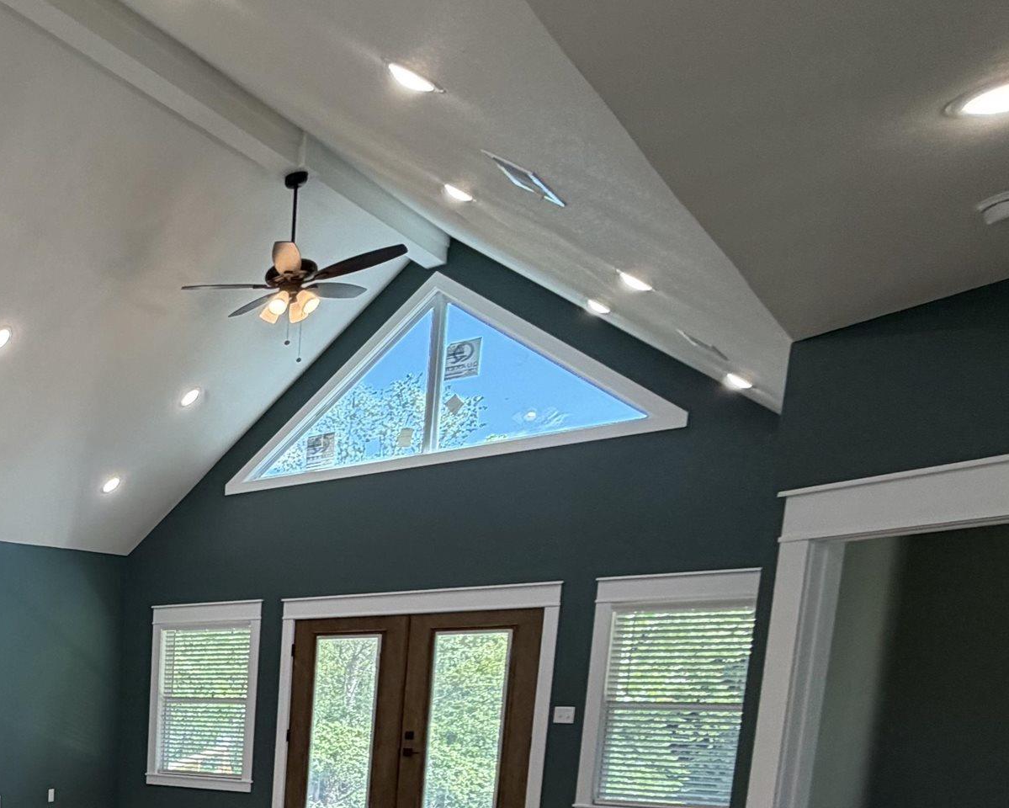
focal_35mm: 35
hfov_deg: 38.0
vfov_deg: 37.1
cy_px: 835
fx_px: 1046
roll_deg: +1.4
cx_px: -210
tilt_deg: -9.6
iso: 160
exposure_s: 1/120
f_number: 2.2
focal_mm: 2.22
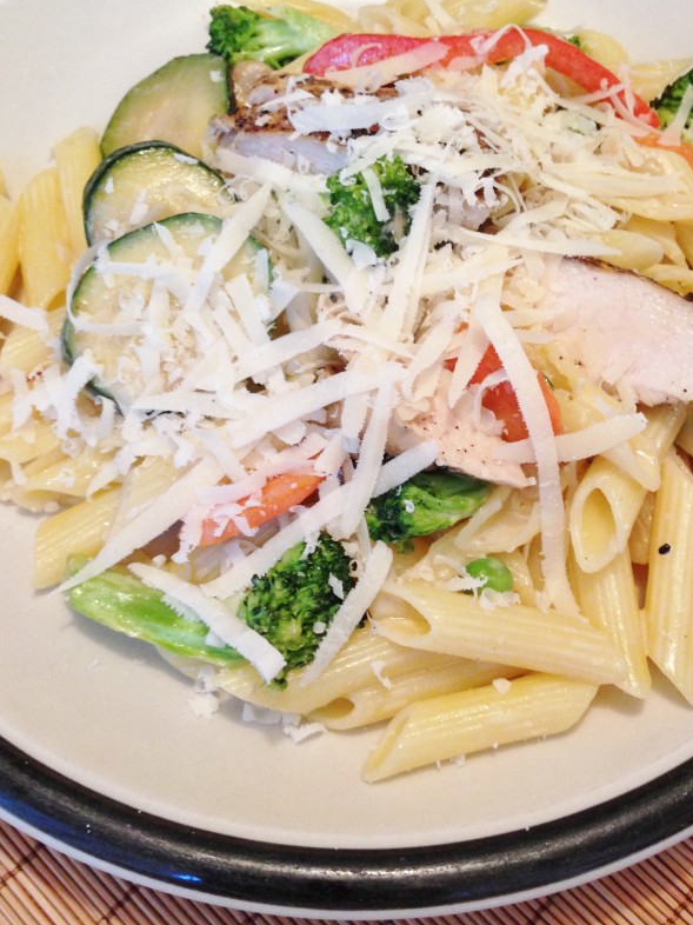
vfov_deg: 43.7
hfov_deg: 33.6
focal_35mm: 43
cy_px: 381
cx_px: 367
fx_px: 1148
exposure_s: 1/20
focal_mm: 4.12
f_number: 2.4
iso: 160
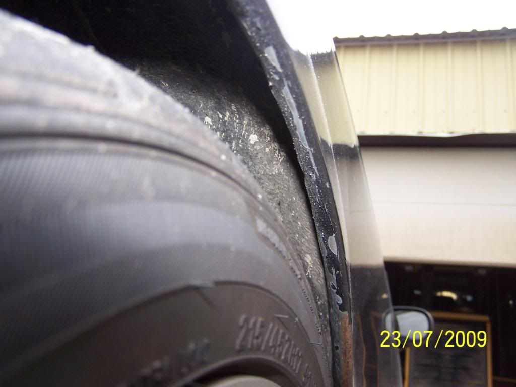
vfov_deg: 37.7
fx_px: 566
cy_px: 194
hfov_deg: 49.0
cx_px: 258
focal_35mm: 38
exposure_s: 1/60
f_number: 2.8
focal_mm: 6.3
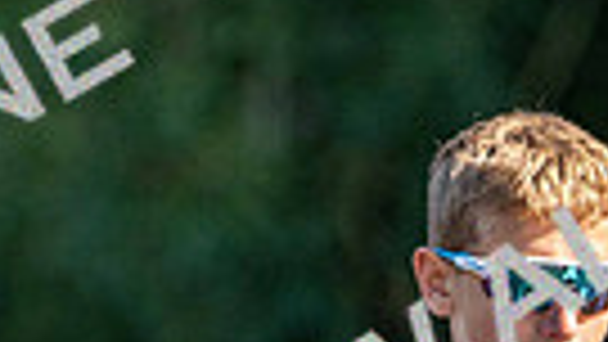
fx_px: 29122
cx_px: 603
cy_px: 587
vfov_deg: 0.7
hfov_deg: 1.2
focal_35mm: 1806
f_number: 4.5
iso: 1400
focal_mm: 400
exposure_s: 1/3200
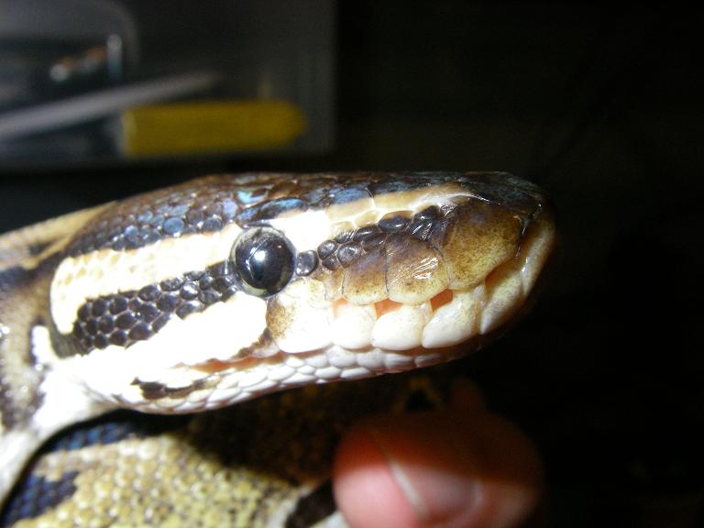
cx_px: 352
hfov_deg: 49.0
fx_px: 773
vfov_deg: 37.7
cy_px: 264
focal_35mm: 38
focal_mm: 6.3
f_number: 6.6
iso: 250
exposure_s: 1/50
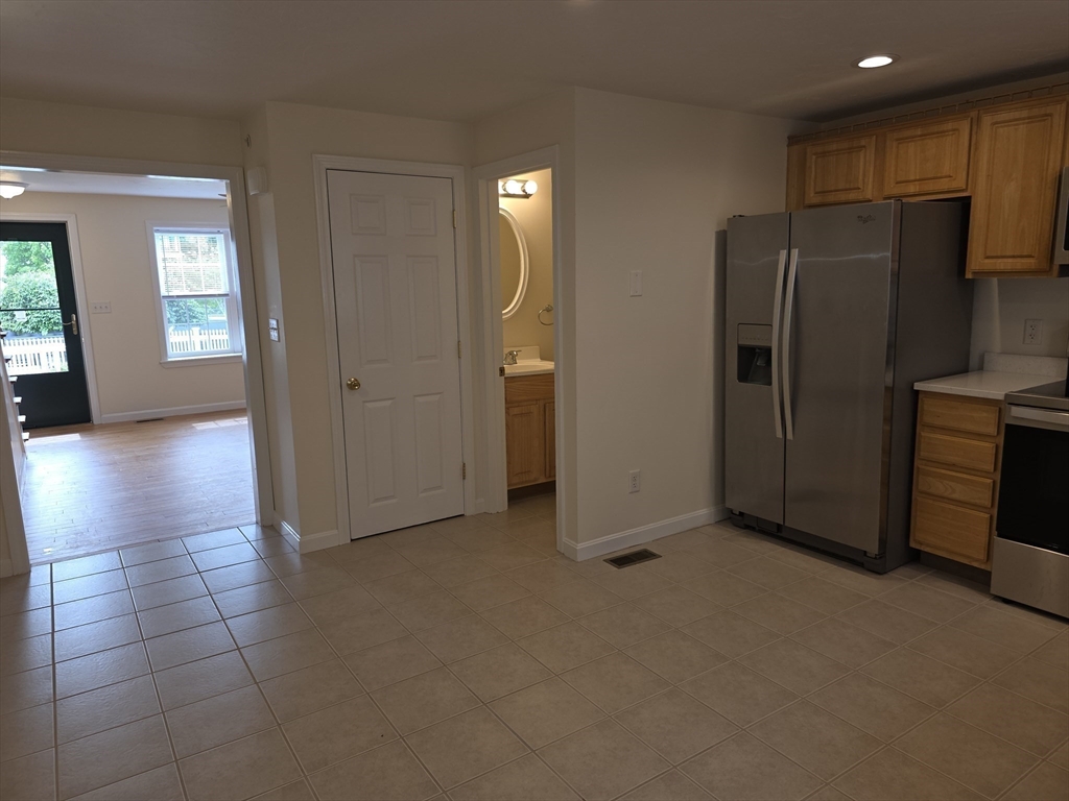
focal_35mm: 23
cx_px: 534
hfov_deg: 73.9
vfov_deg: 58.9
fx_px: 710
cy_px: 400
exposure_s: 1/60
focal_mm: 6.3
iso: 25
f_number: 1.7
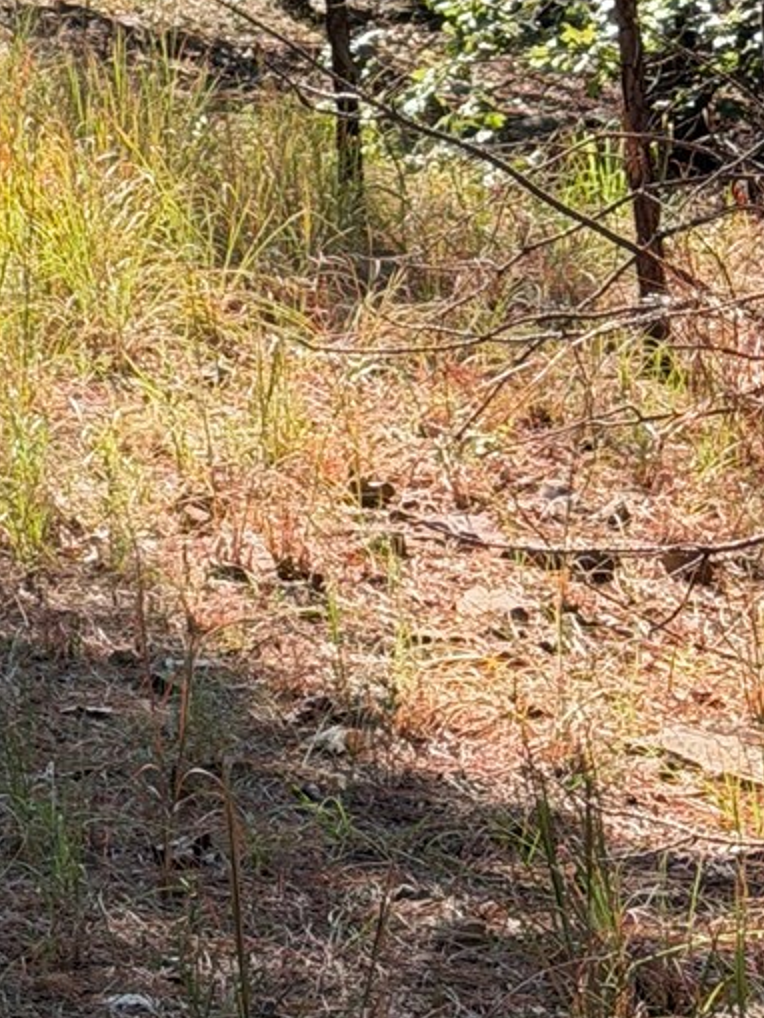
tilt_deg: -4.6
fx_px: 5324
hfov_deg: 8.1
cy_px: -190
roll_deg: +0.7
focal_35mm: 181
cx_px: -100
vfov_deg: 10.7
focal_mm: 6.76
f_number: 1.78
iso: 80
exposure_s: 1/1000
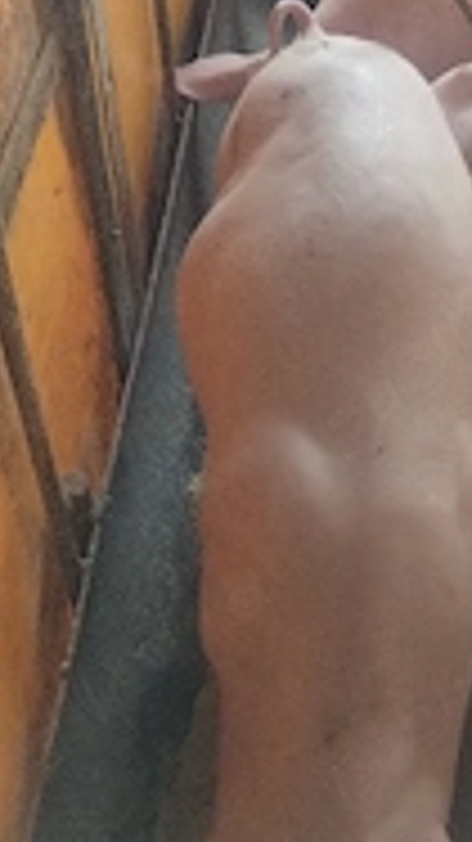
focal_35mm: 65
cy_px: 36
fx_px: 1448
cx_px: 557
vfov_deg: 30.5
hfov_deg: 17.7
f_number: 1.8
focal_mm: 4.27
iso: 713
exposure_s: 1/33
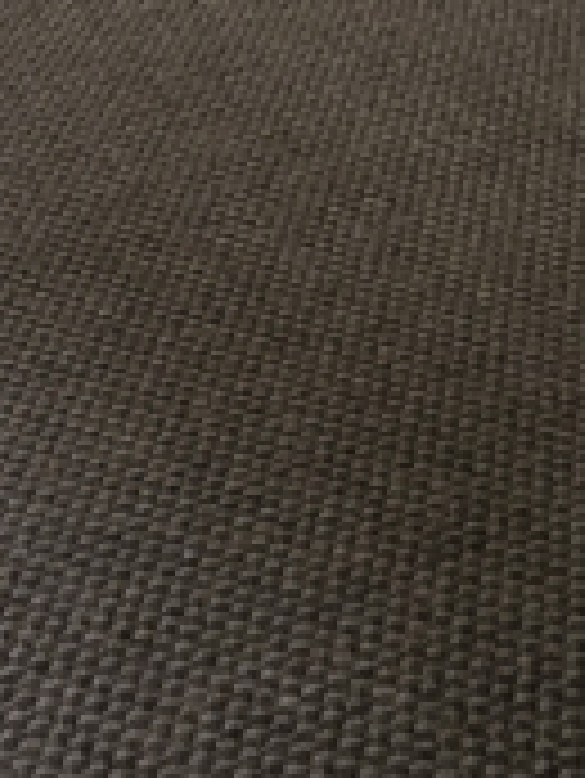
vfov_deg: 23.7
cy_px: -551
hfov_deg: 21.6
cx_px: -400
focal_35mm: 50
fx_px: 1125
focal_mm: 2.2
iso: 320
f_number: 1.9
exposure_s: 1/60
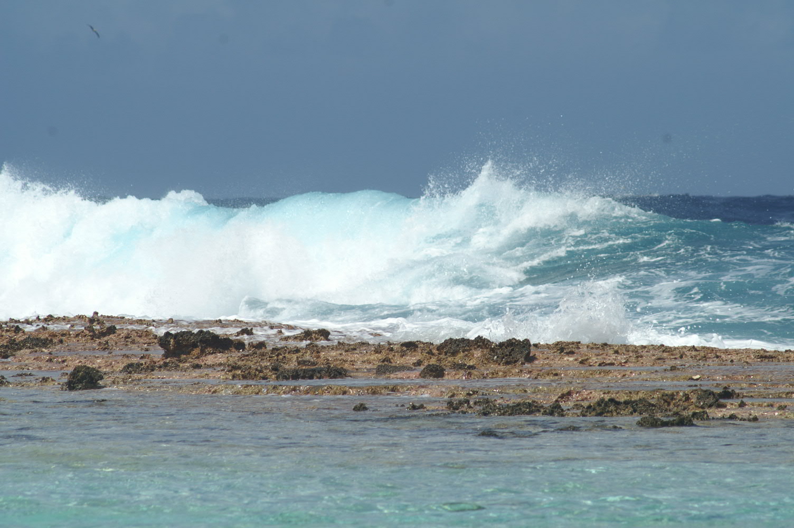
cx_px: 397
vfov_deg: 3.0
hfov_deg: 4.6
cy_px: 264
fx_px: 9916
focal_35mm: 450
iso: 100
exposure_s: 1/300
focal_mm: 300
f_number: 11
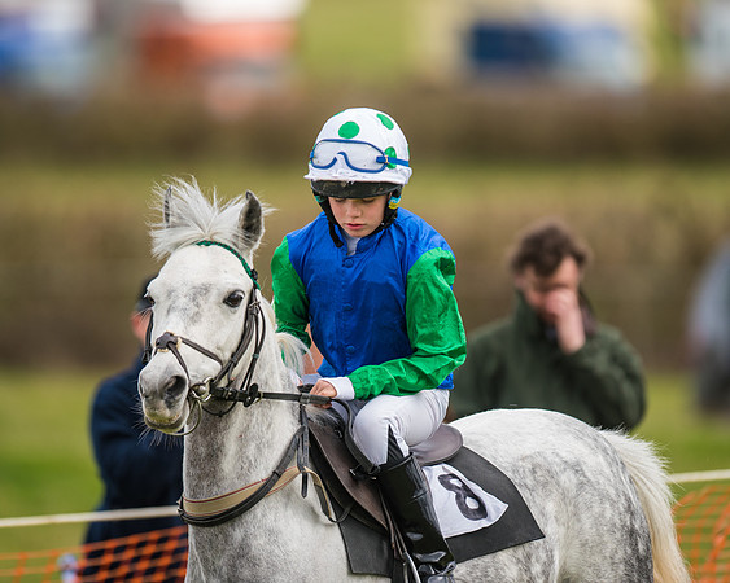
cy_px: 292
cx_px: 368
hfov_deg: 4.3
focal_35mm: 450
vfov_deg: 3.4
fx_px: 9721
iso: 400
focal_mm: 400
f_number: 4
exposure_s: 1/1600
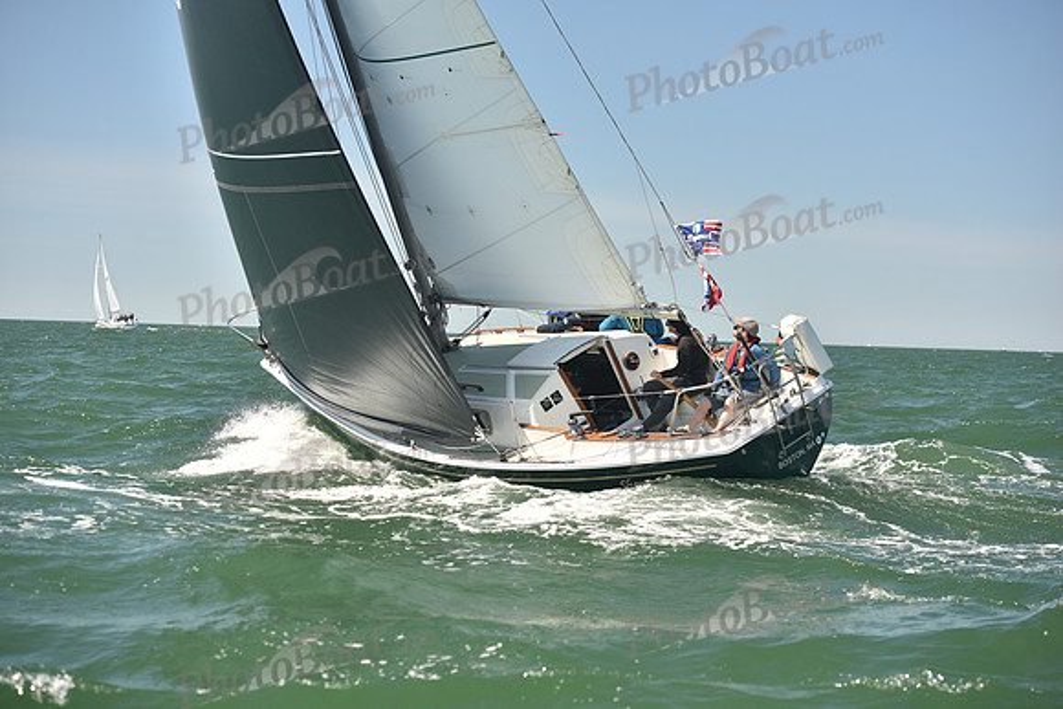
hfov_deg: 28.8
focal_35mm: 70
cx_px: 532
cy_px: 354
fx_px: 2067
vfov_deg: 19.5
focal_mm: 70
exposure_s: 1/800
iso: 250
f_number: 4
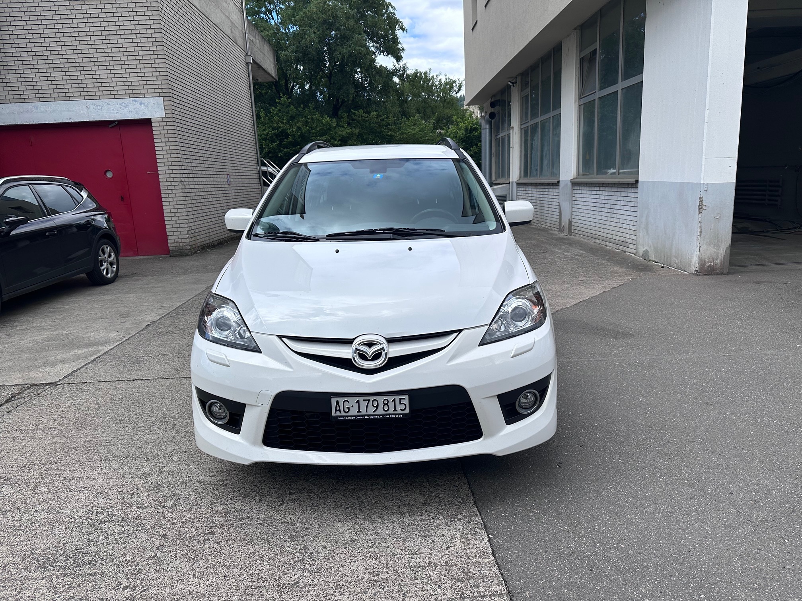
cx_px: 401
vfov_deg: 56.8
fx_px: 556
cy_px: 300
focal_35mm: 24
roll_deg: +3.0
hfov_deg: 71.6
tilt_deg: -12.0
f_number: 1.78
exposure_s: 1/3058
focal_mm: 6.86
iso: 80
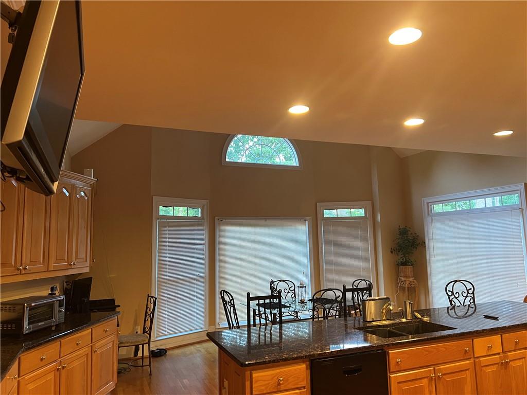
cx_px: 264
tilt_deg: +7.0
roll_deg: +2.4
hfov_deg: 67.3
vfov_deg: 53.1
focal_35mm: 26
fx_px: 396
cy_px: 198
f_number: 1.5
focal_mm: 5.7
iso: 250
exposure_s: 1/60
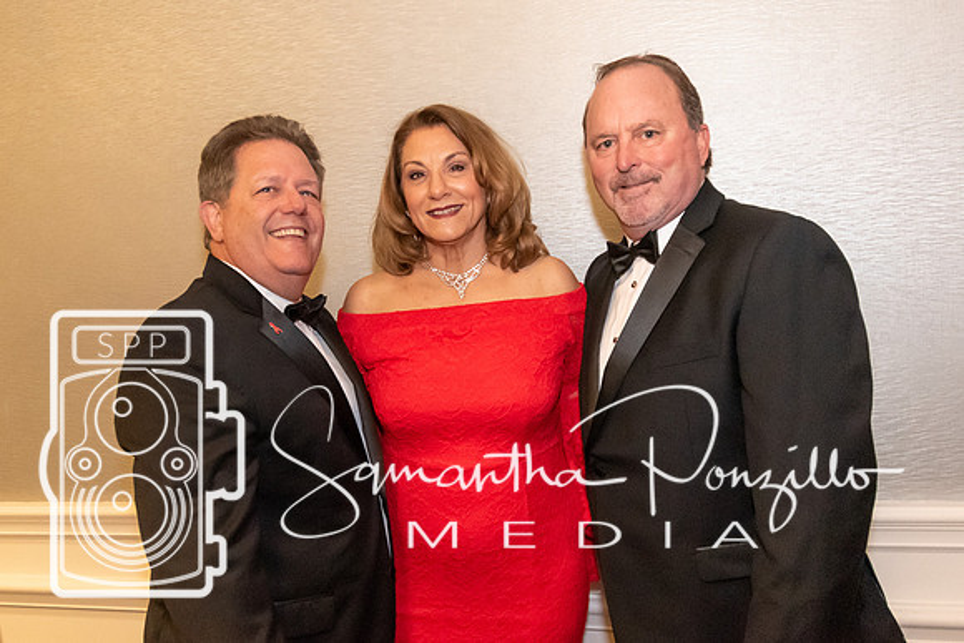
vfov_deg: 40.9
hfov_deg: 58.4
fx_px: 861
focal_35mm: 32
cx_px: 443
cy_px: 365
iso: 4500
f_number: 3.5
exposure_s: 1/60
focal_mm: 17
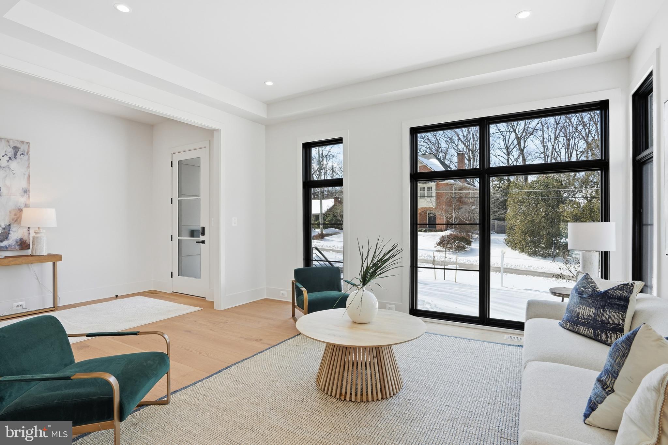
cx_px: 334
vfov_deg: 70.4
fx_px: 315
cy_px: 222
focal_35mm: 17
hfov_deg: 93.3
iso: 400
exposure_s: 1/1000
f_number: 8
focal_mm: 17
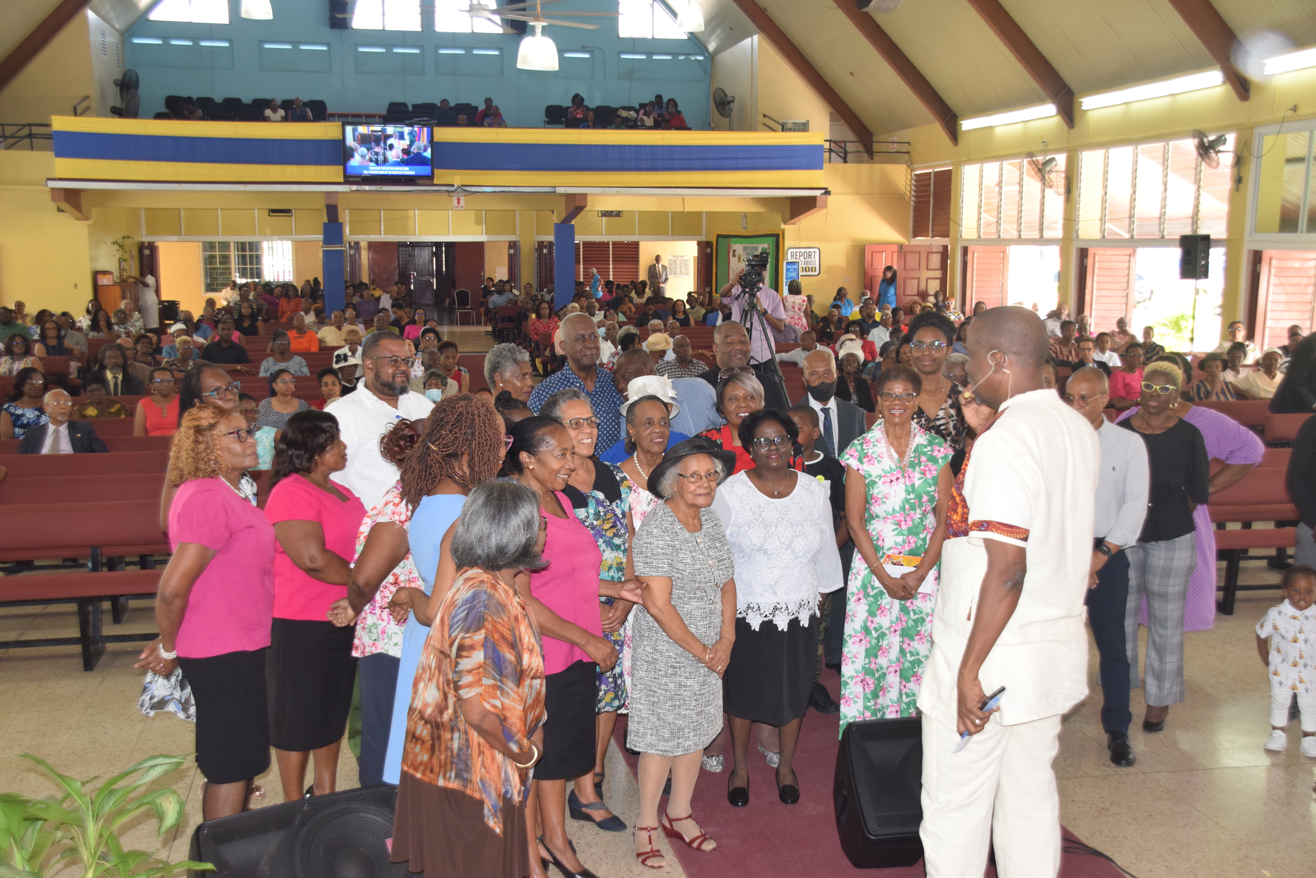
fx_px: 1590
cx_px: 658
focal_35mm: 44
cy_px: 439
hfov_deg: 45.0
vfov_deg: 30.9
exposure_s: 1/60
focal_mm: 29
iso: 800
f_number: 6.3
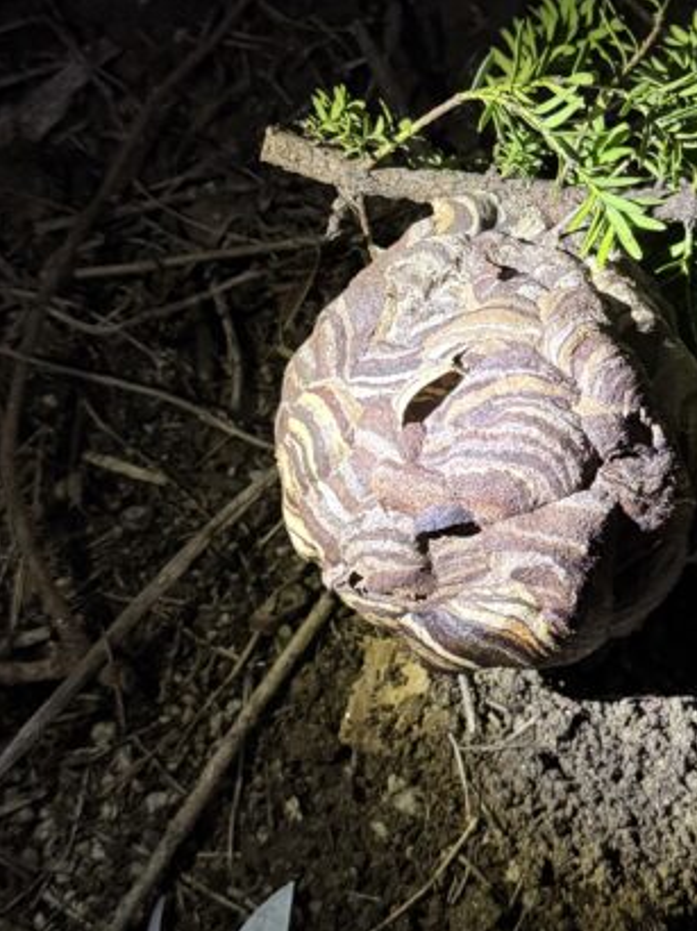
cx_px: 559
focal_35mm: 60
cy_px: 322
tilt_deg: -57.1
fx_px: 1612
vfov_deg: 32.0
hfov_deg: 24.0
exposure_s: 1/40
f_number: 1.78
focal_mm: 6.76
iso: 800
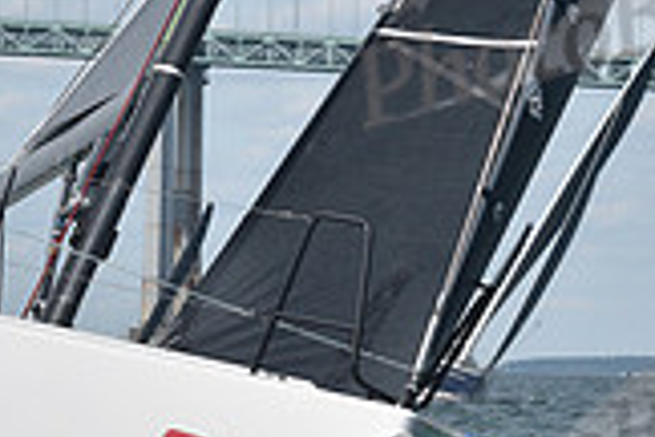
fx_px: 6004
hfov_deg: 6.2
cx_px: 150
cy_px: 289
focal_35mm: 330
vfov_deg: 4.2
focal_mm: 92
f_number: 8
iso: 320
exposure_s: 1/800
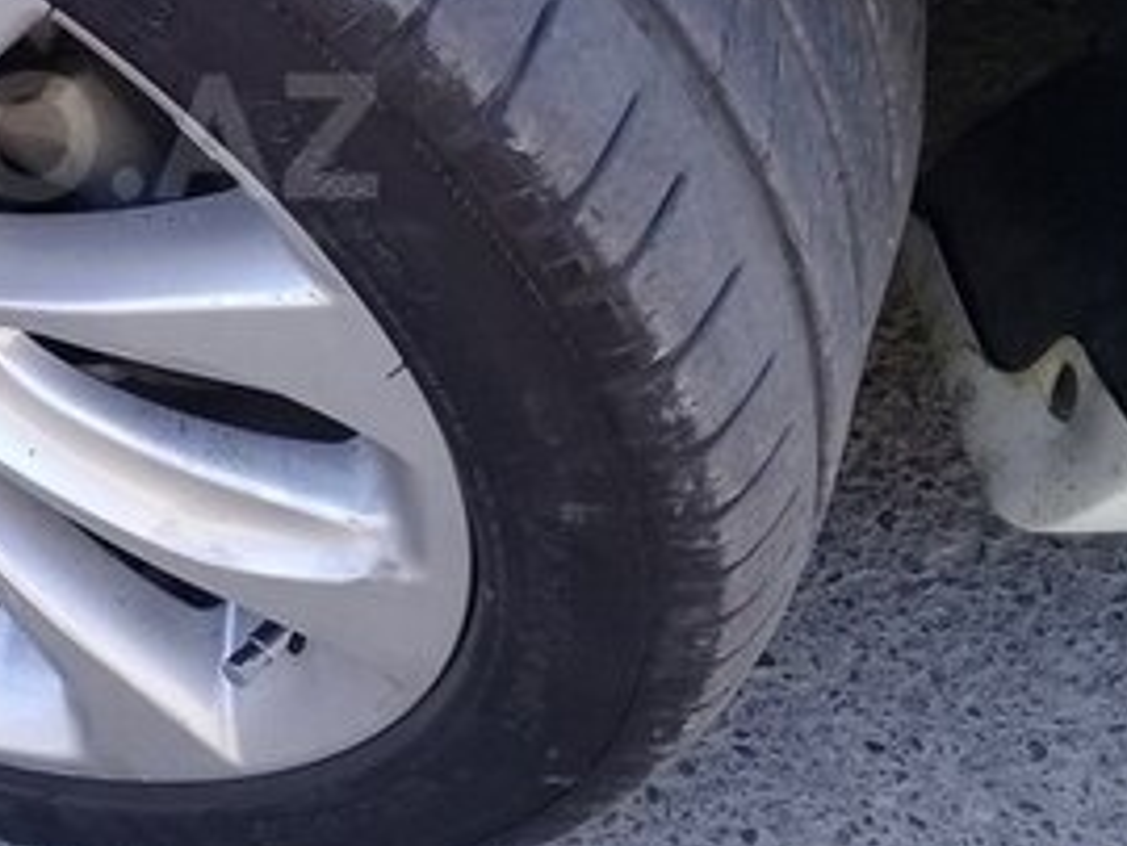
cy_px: 136
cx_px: -50
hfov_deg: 24.3
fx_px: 2475
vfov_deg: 19.2
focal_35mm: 76
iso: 50
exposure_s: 1/140
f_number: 2.2
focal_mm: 3.3
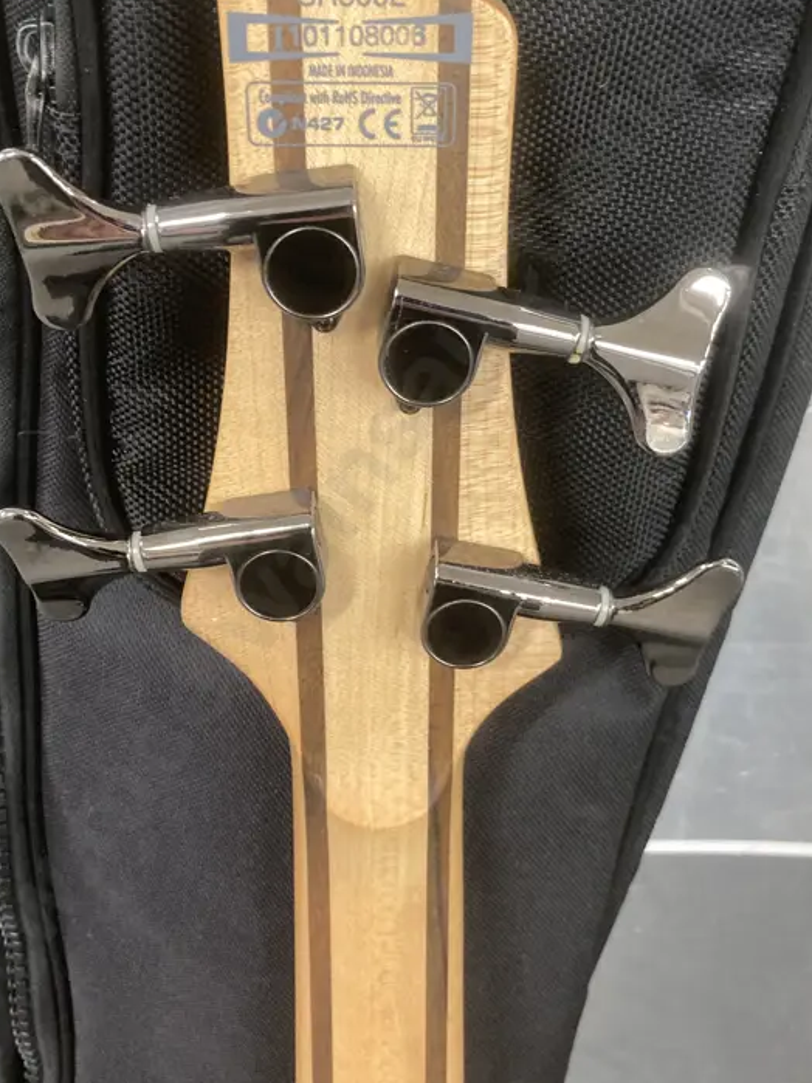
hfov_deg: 35.1
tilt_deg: -33.5
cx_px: 384
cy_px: 448
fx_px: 1283
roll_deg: -0.9
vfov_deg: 45.6
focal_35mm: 41
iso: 250
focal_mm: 3.99
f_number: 1.8
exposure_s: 1/33
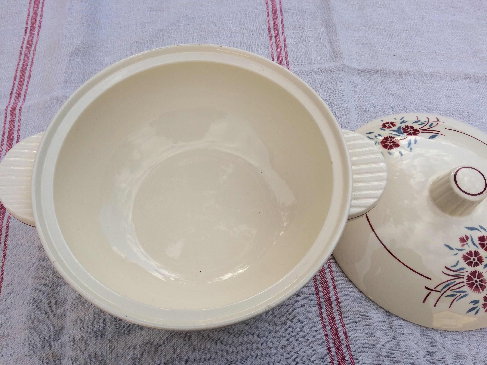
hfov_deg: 61.7
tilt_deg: -65.4
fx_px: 408
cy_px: 182
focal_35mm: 29
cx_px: 244
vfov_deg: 48.2
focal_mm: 4.15
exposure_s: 1/789
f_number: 2.2
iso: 32
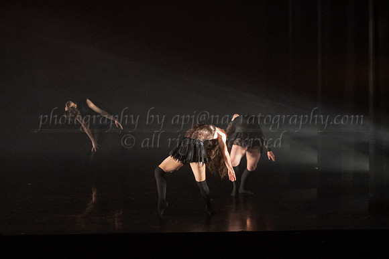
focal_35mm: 98
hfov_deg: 20.9
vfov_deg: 14.0
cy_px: 173
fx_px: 1056
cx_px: 206
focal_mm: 71
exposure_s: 1/500
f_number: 3.2
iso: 4000
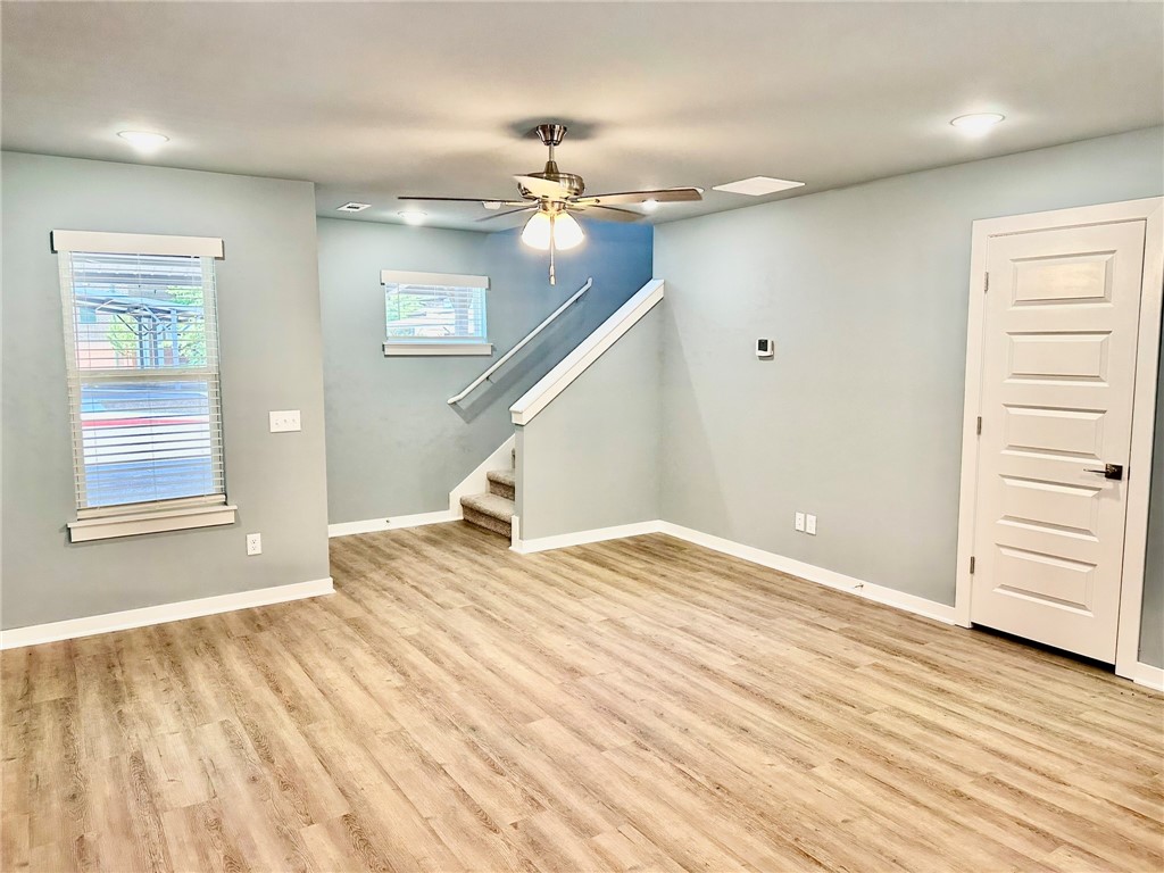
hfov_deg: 71.6
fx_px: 807
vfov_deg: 56.8
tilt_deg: -5.9
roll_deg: +0.1
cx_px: 582
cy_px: 436
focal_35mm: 24
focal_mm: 6.86
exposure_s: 1/120
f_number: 1.78
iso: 200
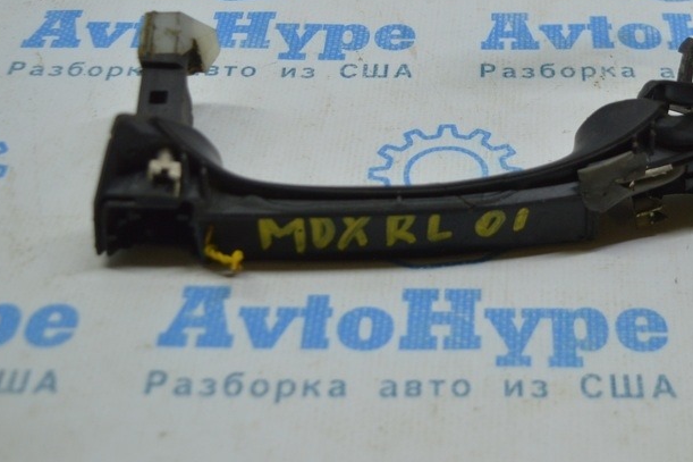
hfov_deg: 29.6
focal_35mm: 68
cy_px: 122
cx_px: 446
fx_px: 1305
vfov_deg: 19.9
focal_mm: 27
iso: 400
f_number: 4
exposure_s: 1/125
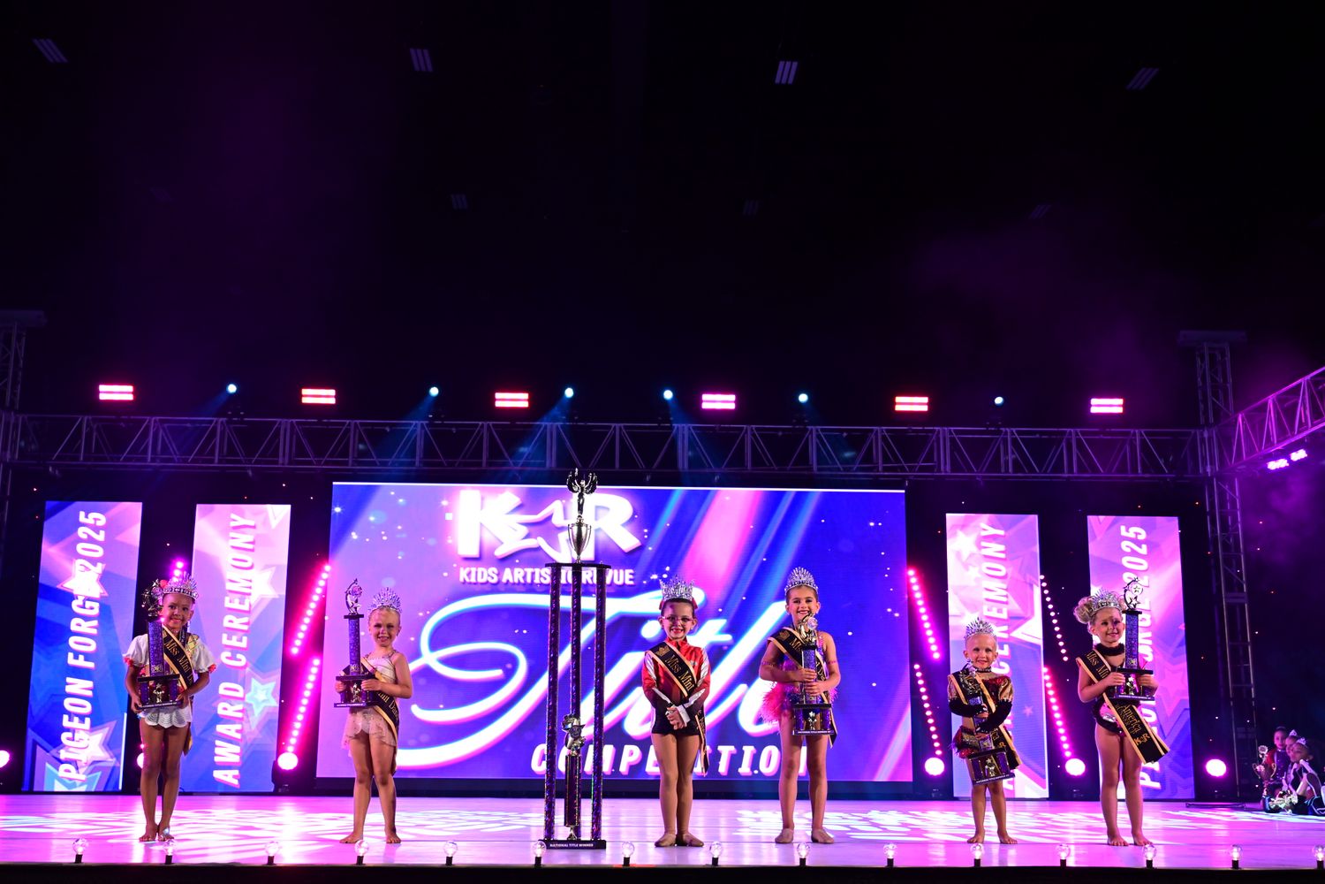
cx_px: 662
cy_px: 442
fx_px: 1399
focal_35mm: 38
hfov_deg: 50.7
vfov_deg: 35.1
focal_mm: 38
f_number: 4
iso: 1600
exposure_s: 1/250
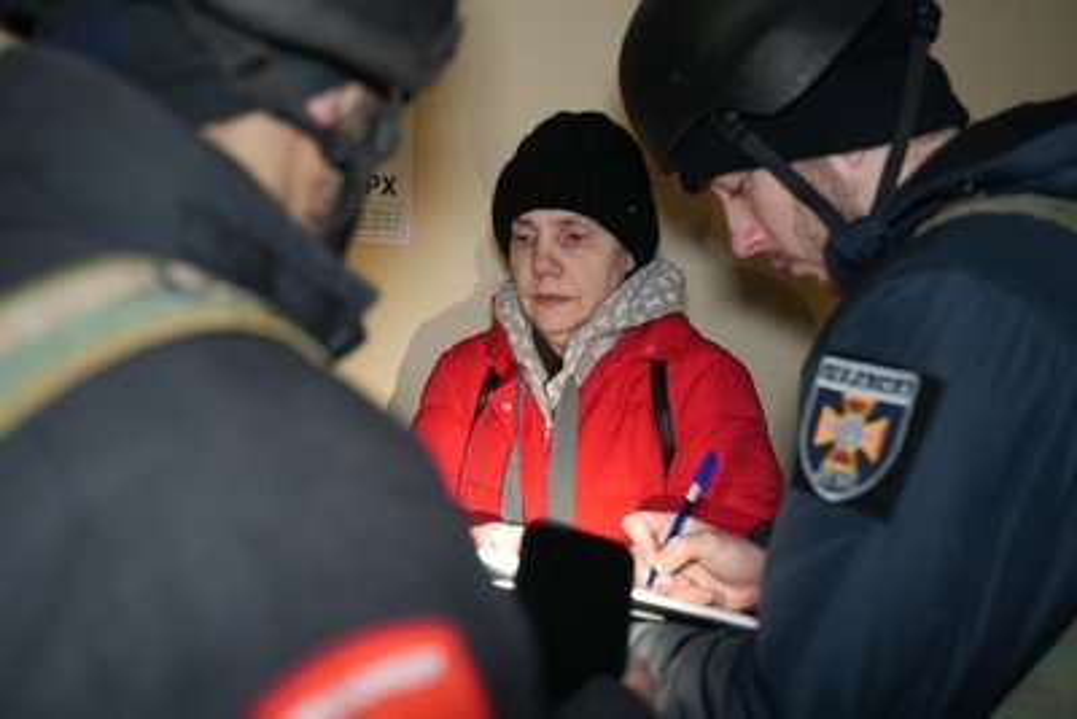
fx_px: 1197
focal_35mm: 40
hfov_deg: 48.4
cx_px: 538
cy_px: 360
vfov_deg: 33.4
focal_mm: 40
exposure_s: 1/40
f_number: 2.8
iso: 2500
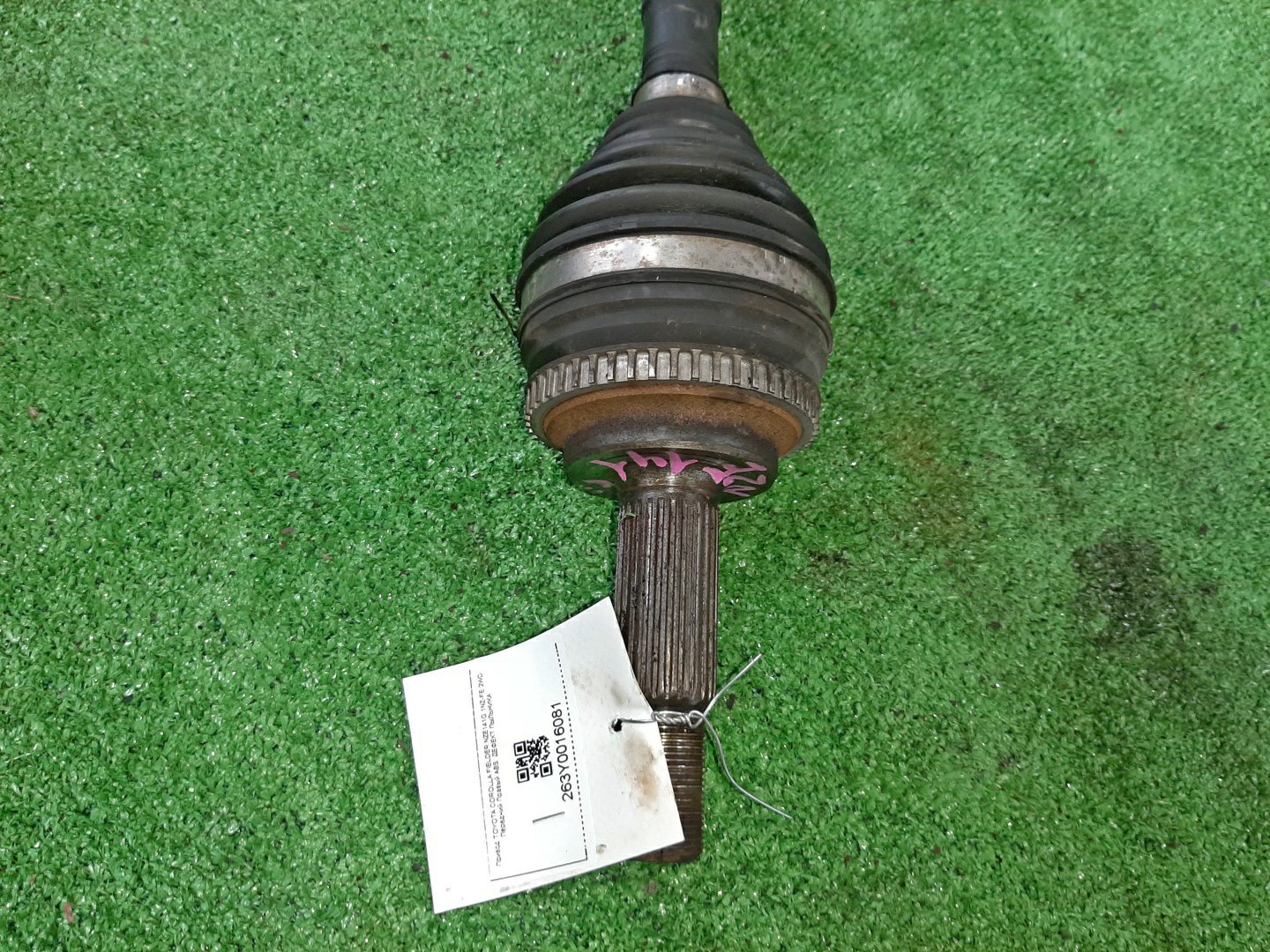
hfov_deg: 67.3
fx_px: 954
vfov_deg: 53.1
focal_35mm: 26
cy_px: 476
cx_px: 635
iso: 115
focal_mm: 3.93
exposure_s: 1/50
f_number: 1.7
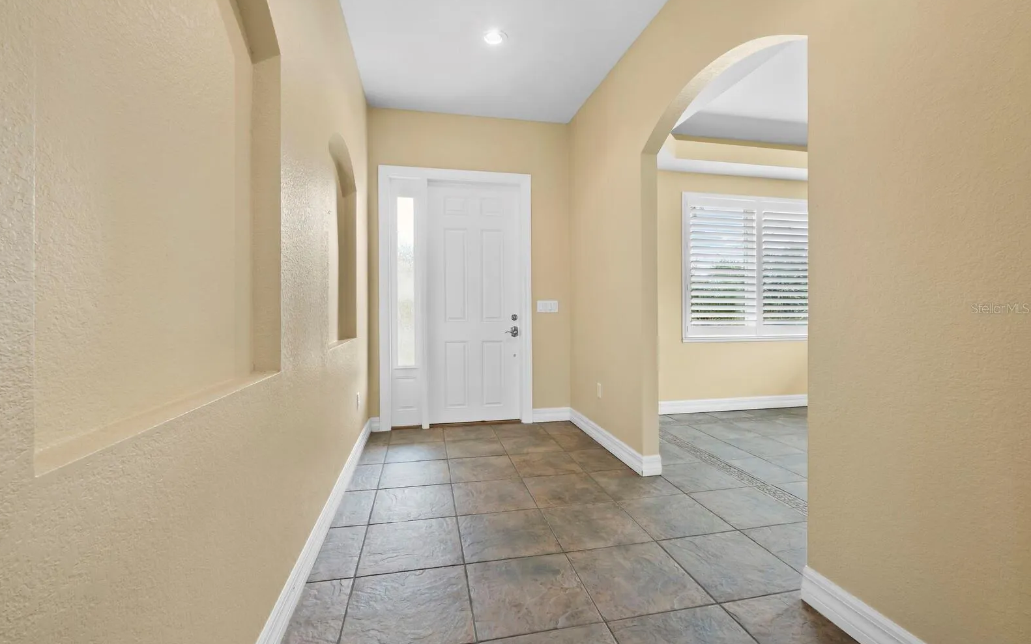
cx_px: 512
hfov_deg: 101.5
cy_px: 308
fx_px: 422
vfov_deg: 74.8
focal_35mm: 15
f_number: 11
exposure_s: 1/1.25
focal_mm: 7
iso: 400
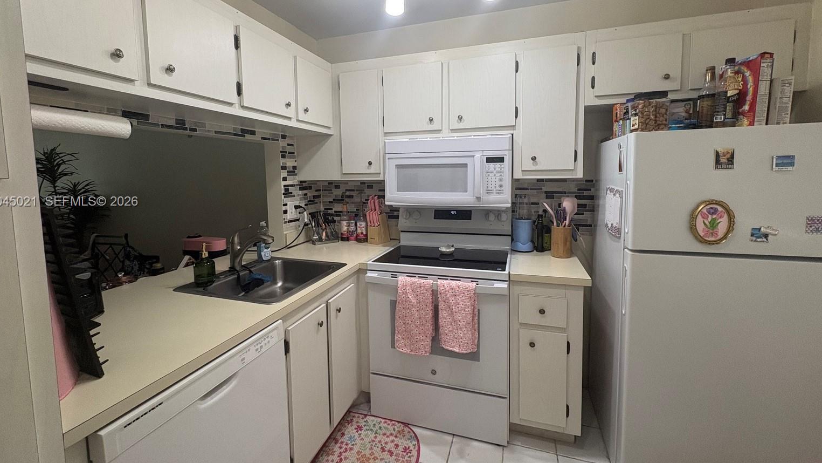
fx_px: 349
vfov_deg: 66.8
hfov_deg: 99.3
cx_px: 402
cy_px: 202
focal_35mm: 16
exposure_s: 1/60
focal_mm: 2.22
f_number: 2.2
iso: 125
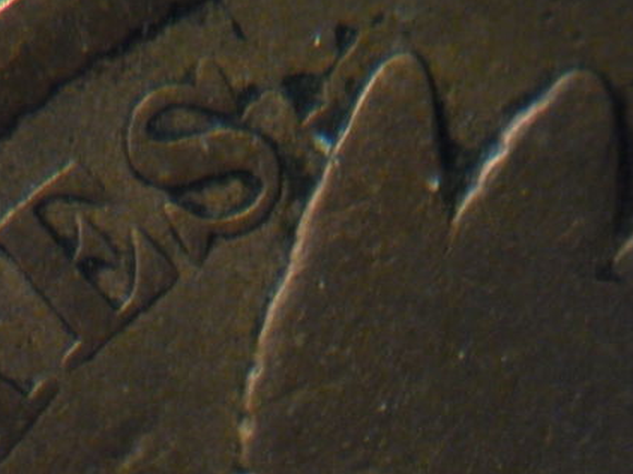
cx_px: 195
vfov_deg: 7.7
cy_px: 165
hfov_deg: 10.3
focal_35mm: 192
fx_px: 3509
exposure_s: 1/15
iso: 640
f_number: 5.9
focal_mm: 24.5
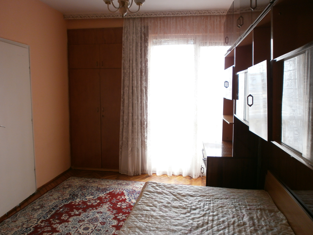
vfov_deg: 51.4
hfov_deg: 65.3
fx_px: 244
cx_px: 156
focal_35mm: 27
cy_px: 118
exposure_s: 1/60
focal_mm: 4.8
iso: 100
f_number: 2.9
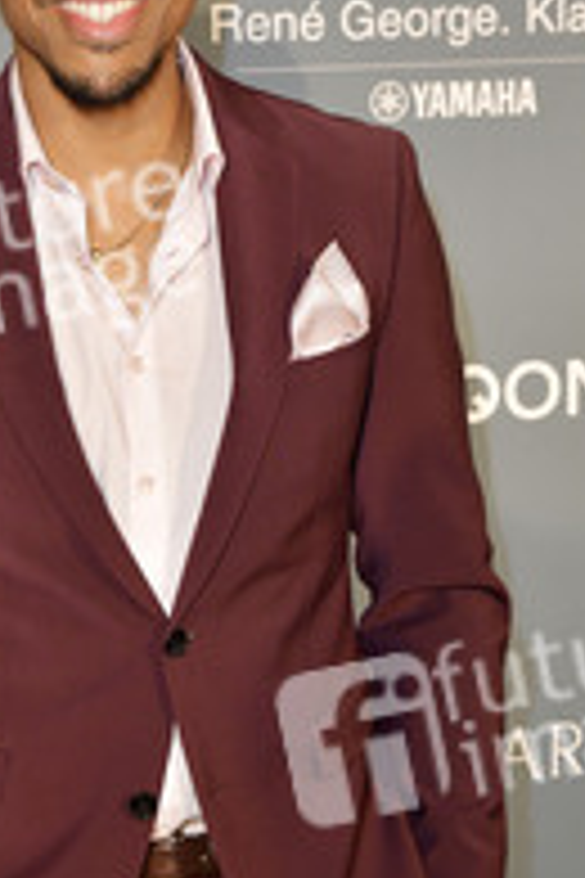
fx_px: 2096
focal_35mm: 86
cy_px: 495
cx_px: 99
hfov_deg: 15.8
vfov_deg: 23.6
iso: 1250
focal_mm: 42
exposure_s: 1/200
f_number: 6.3
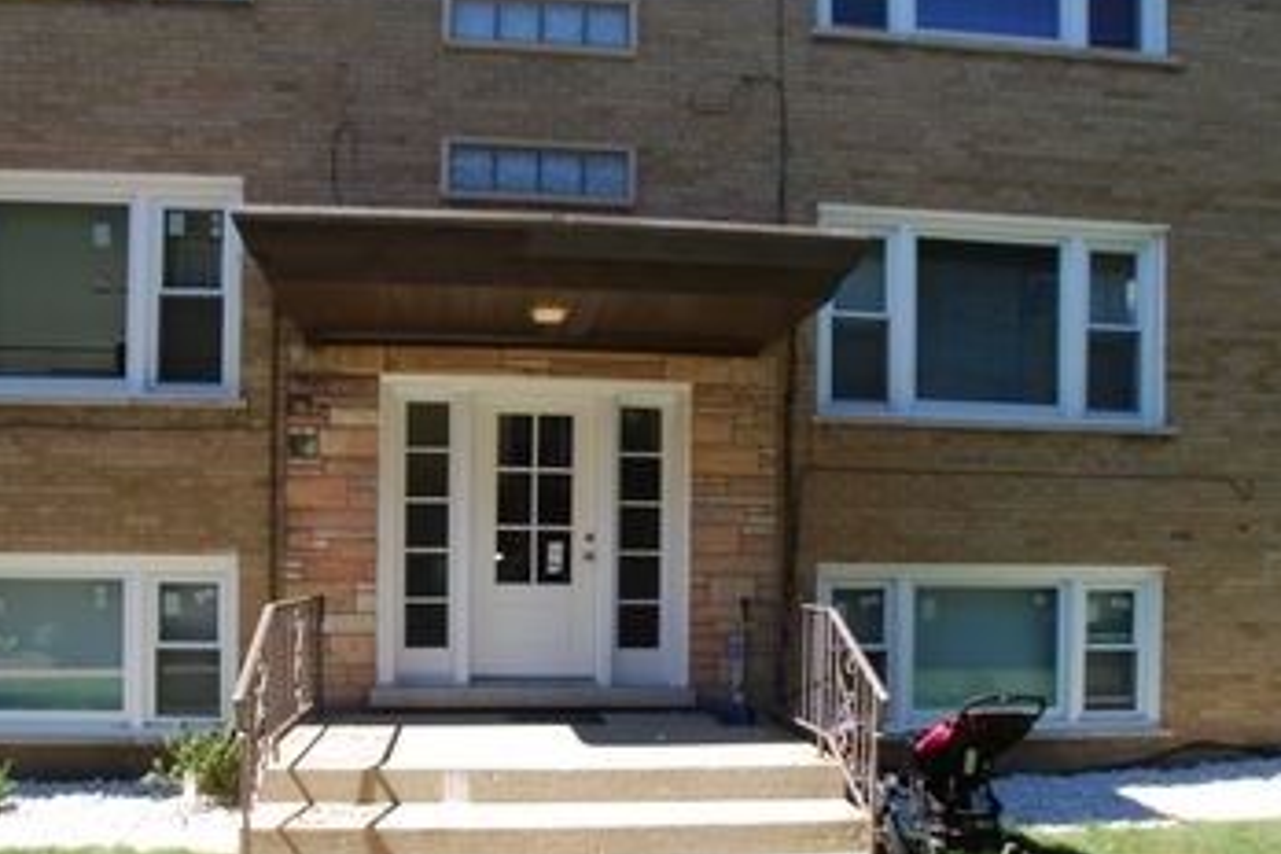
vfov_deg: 52.8
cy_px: 561
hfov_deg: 73.8
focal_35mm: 24
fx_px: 844
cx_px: 530
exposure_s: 1/125
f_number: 5.6
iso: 100
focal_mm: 11
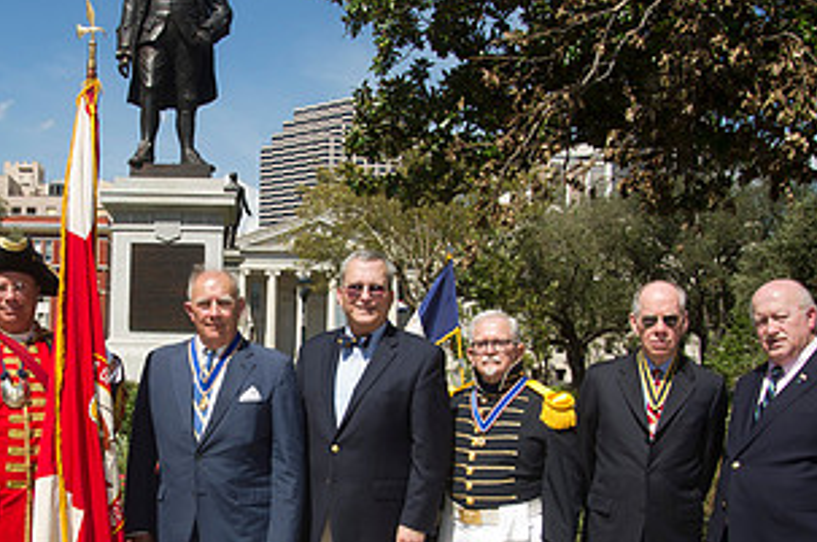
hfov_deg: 41.7
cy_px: 351
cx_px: 218
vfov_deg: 29.0
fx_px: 1042
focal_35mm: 46
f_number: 9
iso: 200
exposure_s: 1/250
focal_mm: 24
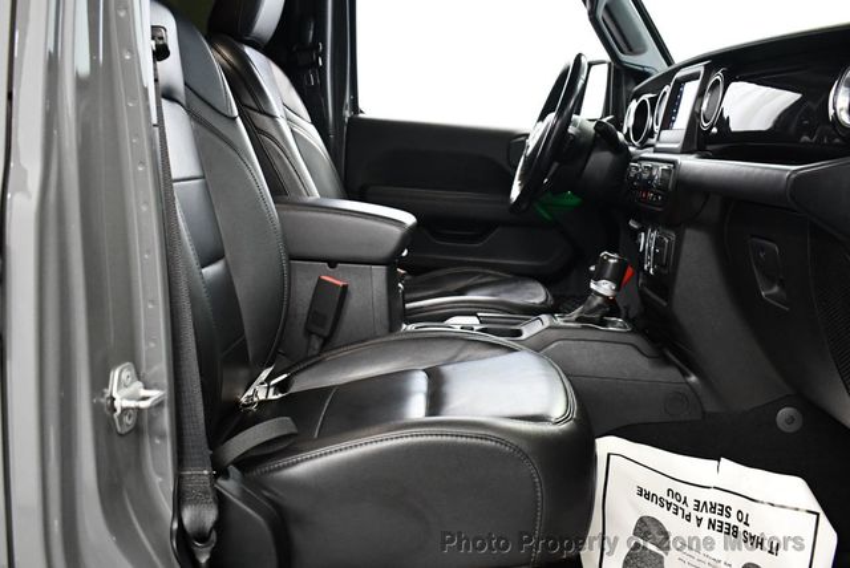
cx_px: 425
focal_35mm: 36
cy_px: 284
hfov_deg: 53.1
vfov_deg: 36.9
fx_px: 851
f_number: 3.5
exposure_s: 1/80
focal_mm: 18
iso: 3200
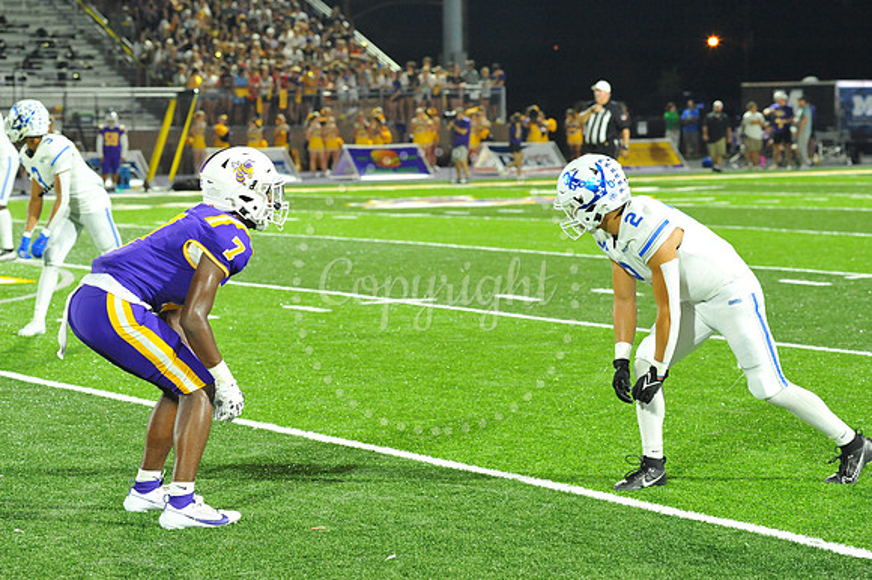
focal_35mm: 112
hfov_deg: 18.3
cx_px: 436
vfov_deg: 12.2
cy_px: 290
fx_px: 2711
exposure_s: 1/160
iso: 4000
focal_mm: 112
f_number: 5.6
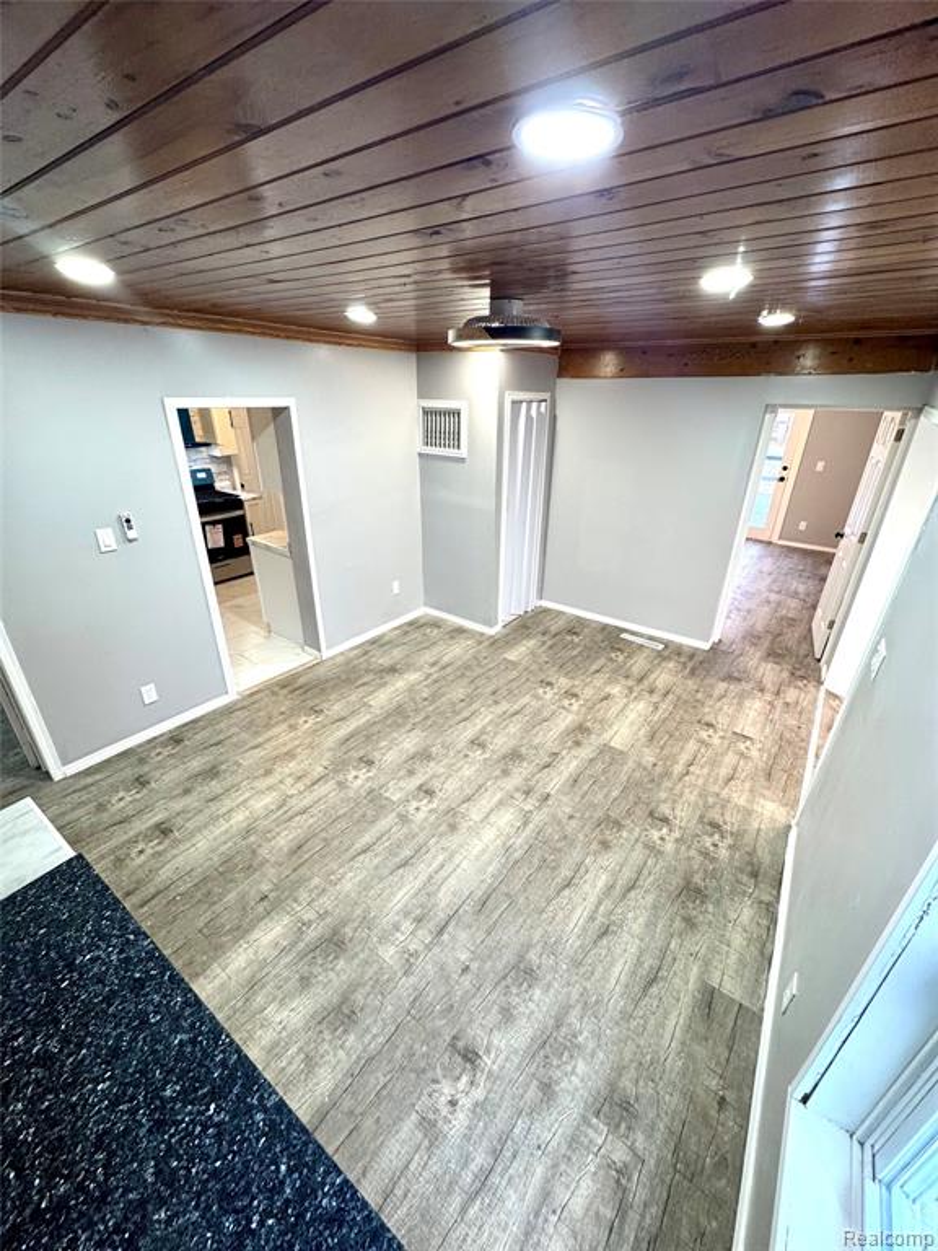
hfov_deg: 85.7
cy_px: 626
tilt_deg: -24.2
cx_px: 469
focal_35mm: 14
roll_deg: -1.0
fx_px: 506
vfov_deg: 102.1
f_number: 2.2
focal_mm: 2.22
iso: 200
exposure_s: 1/60
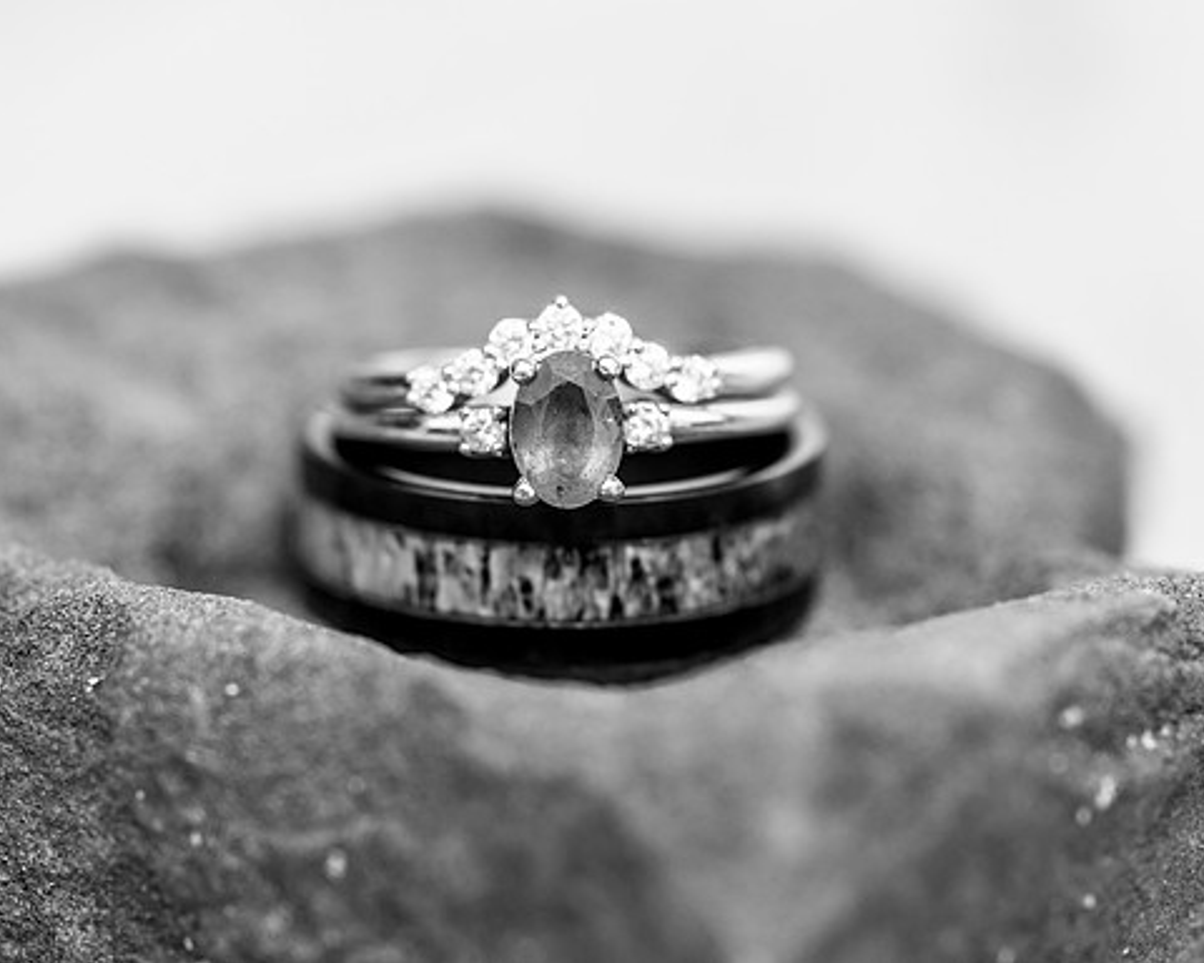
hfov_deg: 16.2
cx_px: 552
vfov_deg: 13.0
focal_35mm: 119
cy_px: 480
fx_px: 4240
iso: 800
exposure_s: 1/160
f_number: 8
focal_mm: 105
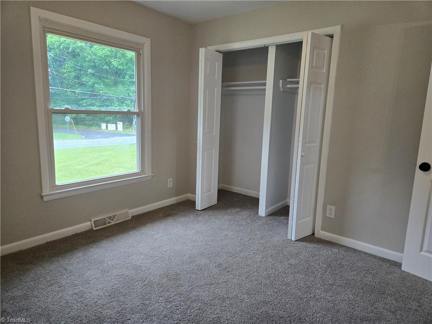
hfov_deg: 73.9
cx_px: 216
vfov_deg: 58.9
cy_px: 162
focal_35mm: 23
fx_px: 287
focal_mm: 5.4
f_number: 1.8
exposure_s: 1/120
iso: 200
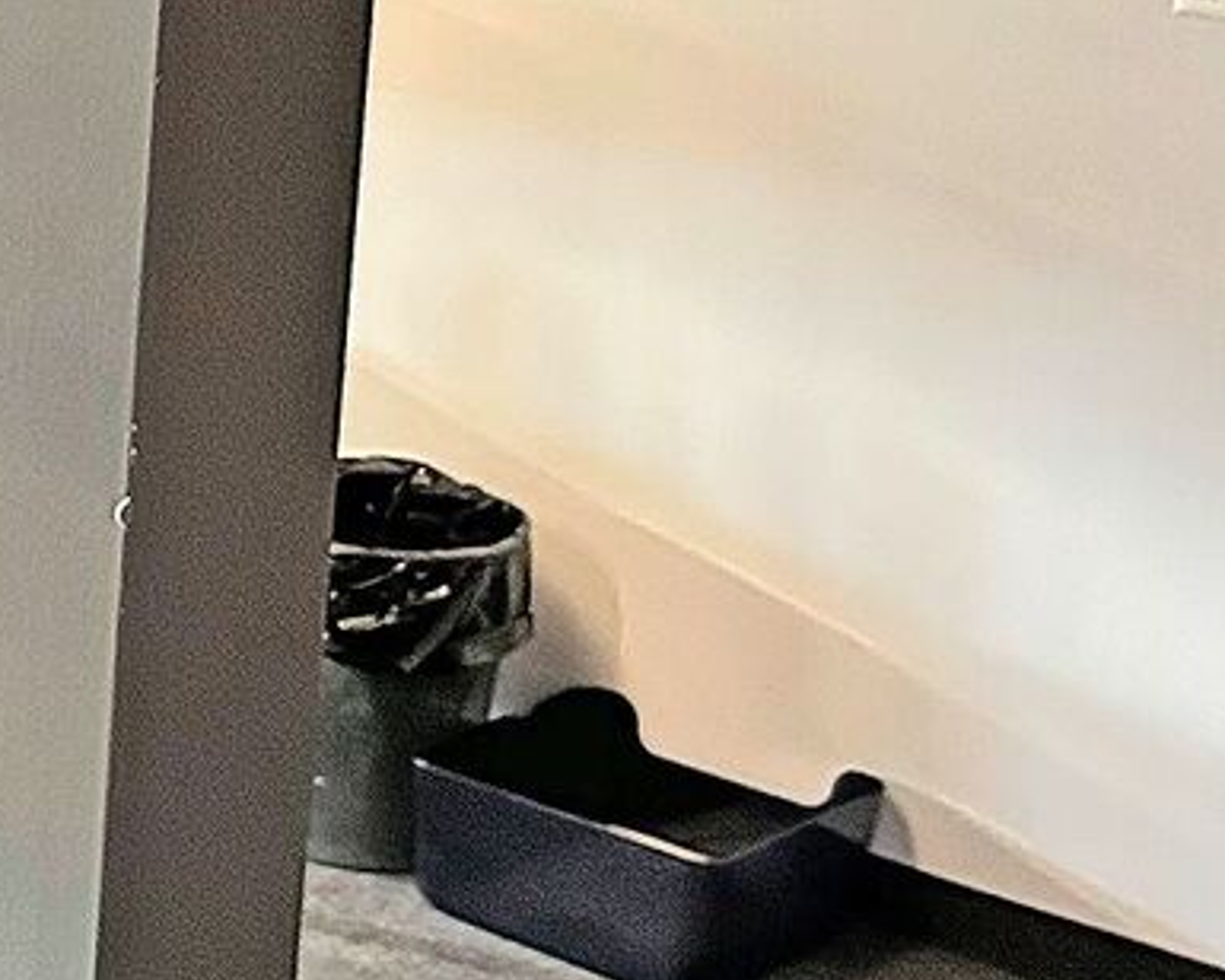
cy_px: -19
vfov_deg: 15.9
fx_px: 3444
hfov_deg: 16.7
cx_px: -990
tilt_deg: -9.0
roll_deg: -0.8
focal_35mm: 95
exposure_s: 1/33
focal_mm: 5.7
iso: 500
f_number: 1.5
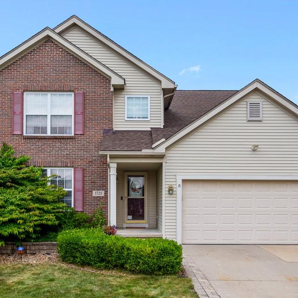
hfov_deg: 48.4
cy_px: 122
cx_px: 141
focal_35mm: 34
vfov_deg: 48.2
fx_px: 331
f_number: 8
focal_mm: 17
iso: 250
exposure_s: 1/500
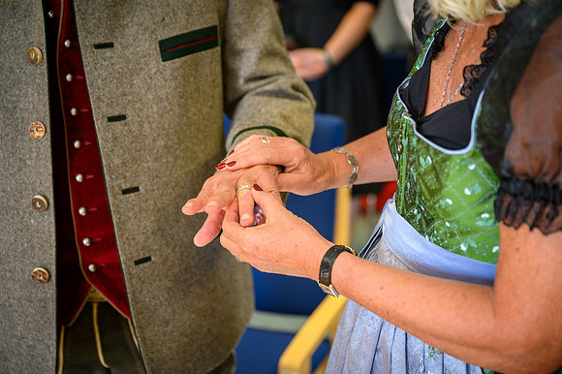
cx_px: 281
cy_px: 187
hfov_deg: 37.5
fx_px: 827
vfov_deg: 25.5
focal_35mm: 53
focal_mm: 53
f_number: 2.8
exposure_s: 1/125
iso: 560
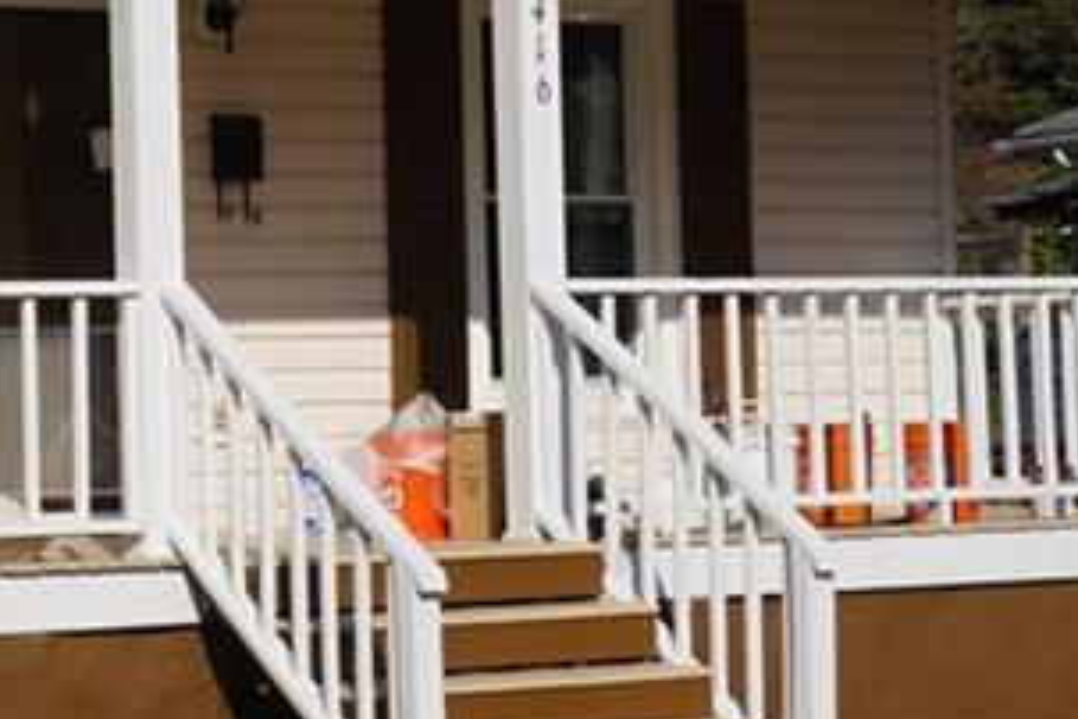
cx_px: -68
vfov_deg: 10.8
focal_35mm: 127
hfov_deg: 15.8
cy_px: 240
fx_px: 3793
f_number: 14
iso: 100
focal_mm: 25
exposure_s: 1/200
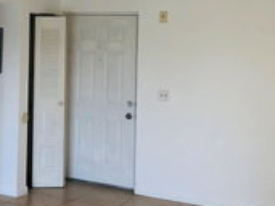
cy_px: 35
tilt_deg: -0.6
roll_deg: -0.2
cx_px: 15
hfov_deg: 26.6
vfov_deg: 20.7
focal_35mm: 70
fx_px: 556
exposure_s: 1/120
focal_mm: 3.99
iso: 50
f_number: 1.8
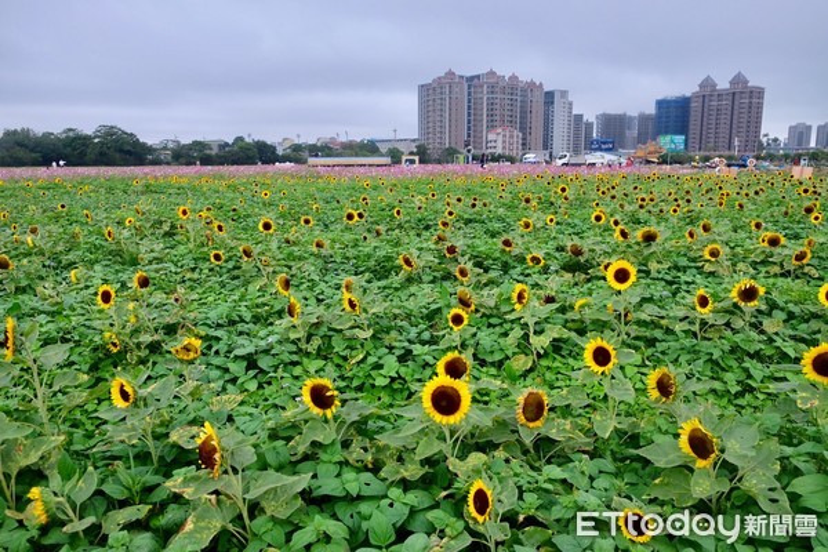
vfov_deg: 47.9
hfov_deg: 67.4
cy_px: 276
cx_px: 414
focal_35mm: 27
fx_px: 621
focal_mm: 18
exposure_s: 1/140
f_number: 4.5
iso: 400
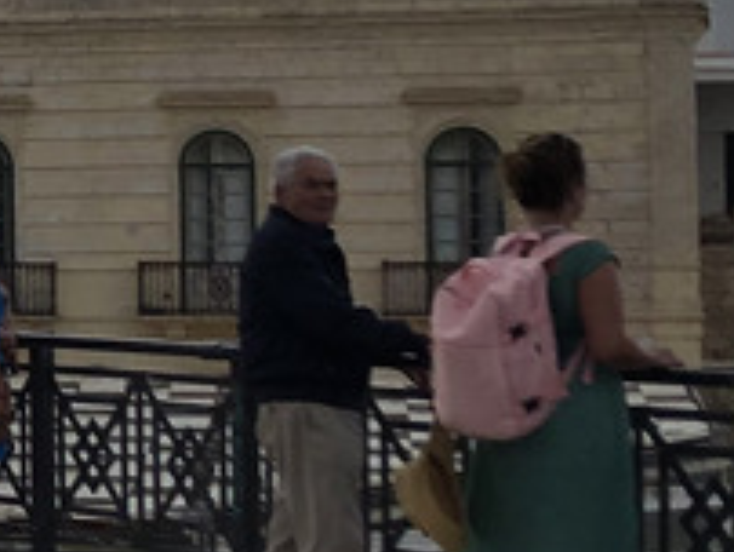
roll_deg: +1.2
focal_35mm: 166
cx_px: -665
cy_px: 142
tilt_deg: +1.0
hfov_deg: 11.0
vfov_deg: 8.9
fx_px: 3524
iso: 20
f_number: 1.8
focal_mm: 4
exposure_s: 1/1799
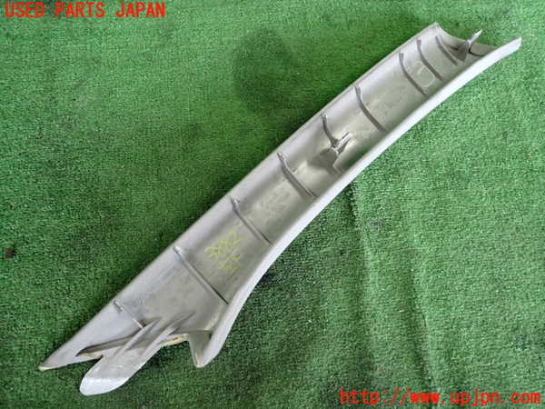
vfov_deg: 54.9
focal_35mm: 25
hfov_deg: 69.4
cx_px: 272
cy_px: 204
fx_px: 394
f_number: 2
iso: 1000
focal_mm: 4.5
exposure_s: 1/125
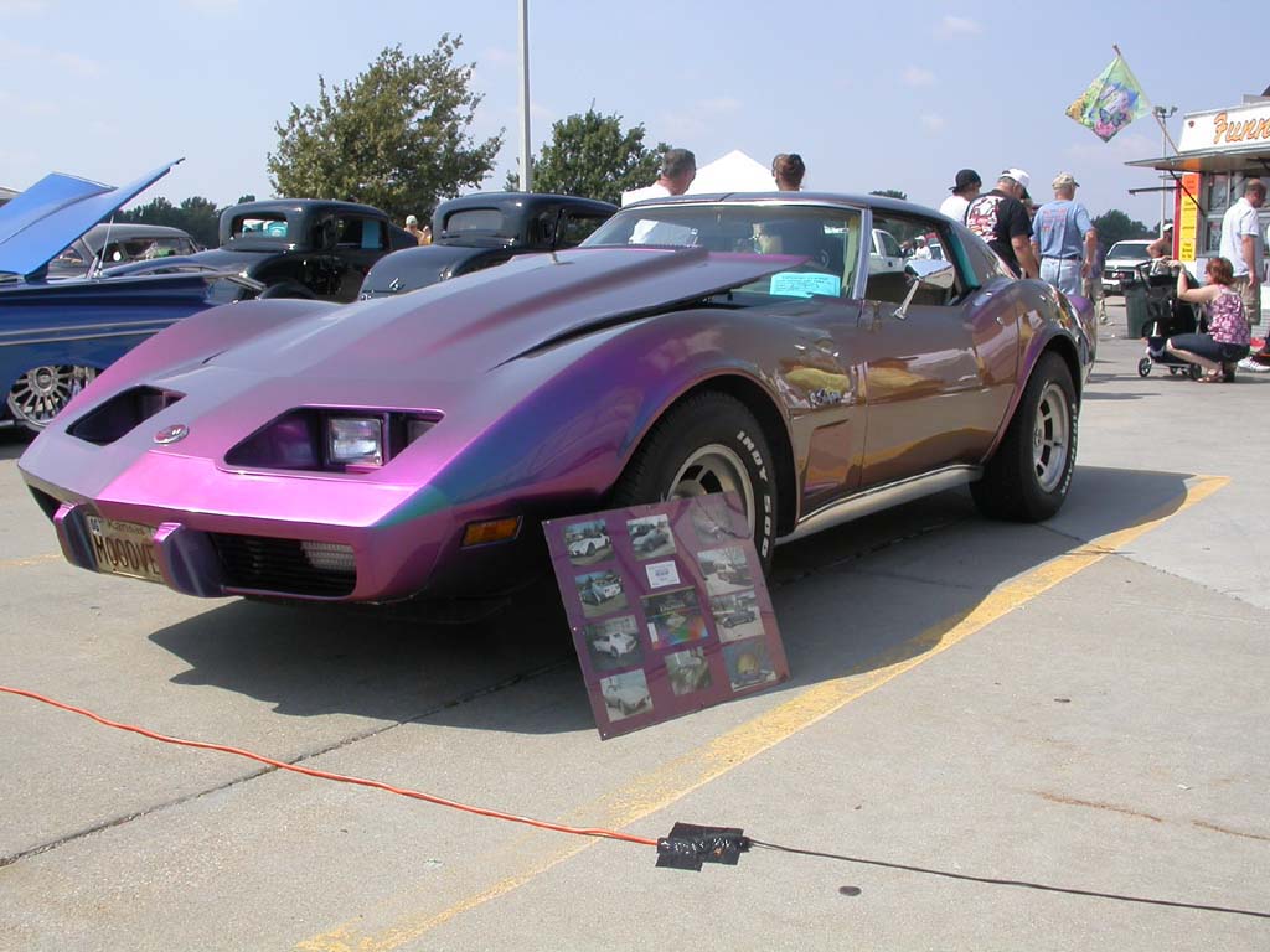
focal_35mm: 38
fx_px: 1394
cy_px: 476
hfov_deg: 49.0
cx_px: 635
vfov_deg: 37.7
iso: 100
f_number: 7.5
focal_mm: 7.85
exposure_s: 1/274
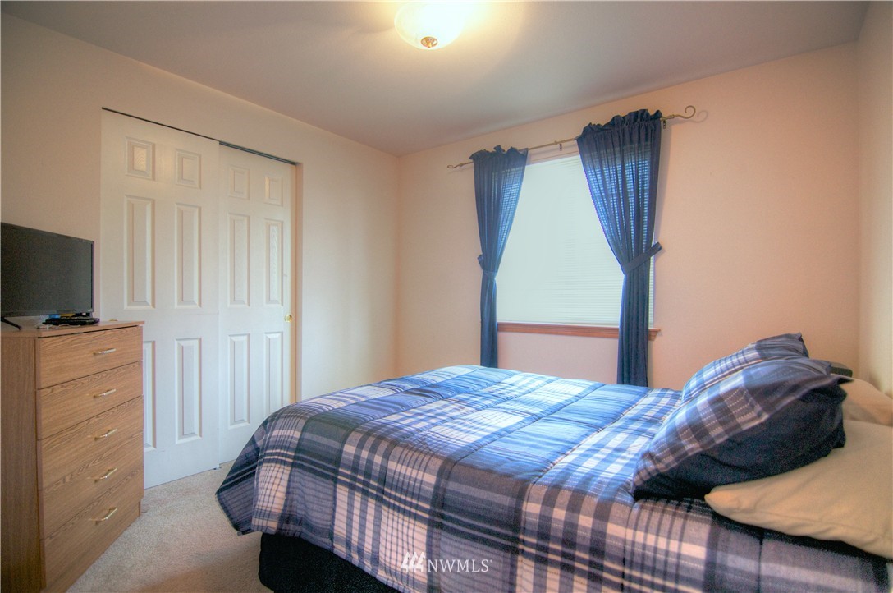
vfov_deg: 71.9
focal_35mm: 16
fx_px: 409
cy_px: 296
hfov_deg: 95.1
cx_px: 446
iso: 500
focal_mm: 11
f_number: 2.8
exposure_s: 1/40
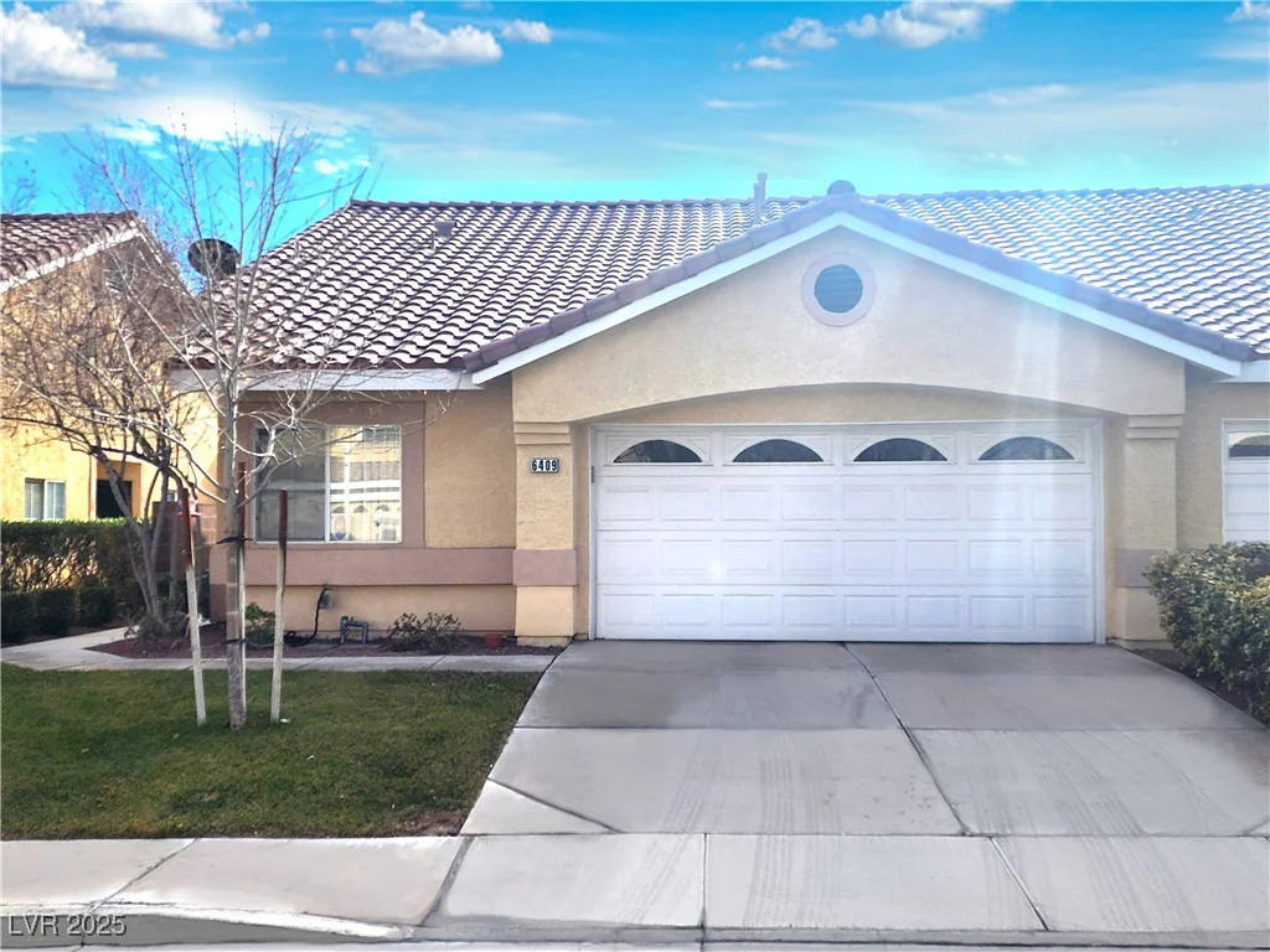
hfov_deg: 73.9
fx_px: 844
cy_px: 476
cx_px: 635
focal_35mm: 23
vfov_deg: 58.9
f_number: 1.8
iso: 12
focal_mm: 6.4
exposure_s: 1/2828
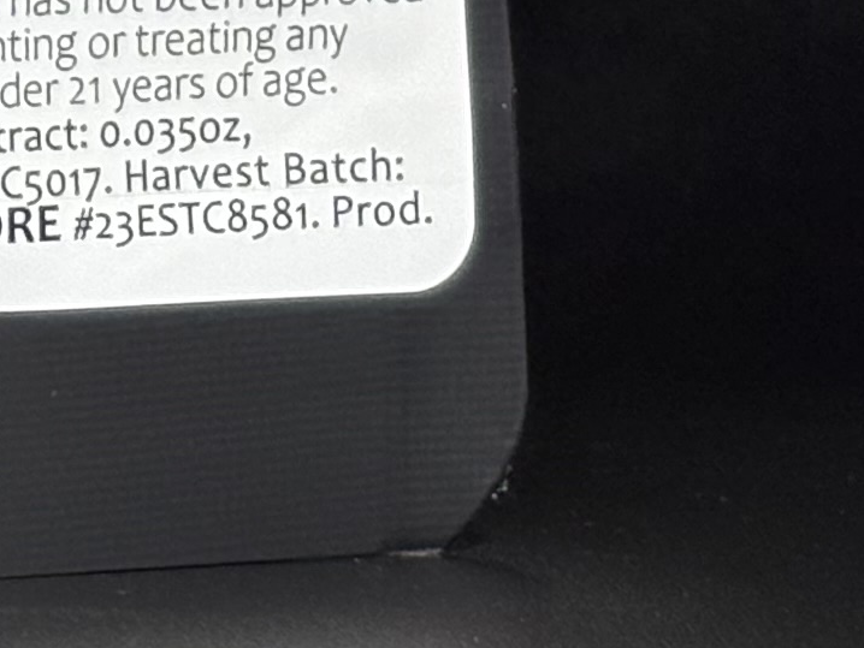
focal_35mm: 292
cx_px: -644
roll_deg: -0.6
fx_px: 7291
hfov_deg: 6.6
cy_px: -917
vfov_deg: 5.0
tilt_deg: +1.7
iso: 32
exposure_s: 1/2747
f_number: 1.6
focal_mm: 5.96
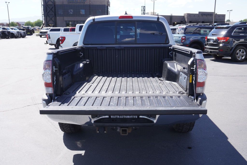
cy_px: 82
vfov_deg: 38.4
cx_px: 124
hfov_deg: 55.1
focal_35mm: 34
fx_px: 237
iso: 100
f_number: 6.3
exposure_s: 1/160
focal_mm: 23
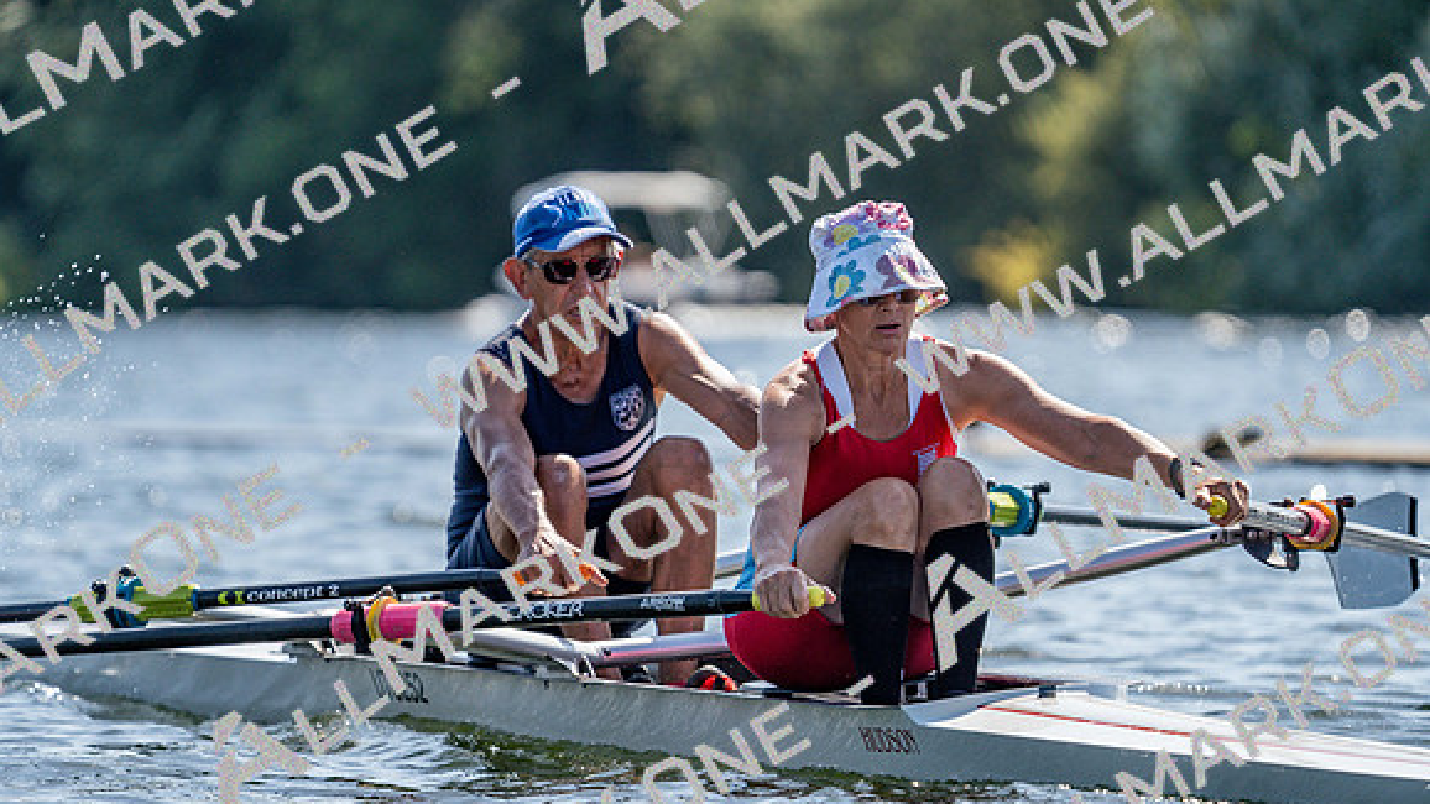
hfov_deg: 4.9
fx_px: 16834
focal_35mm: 444
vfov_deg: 2.7
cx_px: 715
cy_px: 437
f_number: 6.3
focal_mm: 422
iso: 400
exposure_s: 1/2000
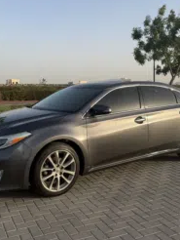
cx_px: 89
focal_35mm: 39
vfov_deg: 47.3
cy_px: 87
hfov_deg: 36.9
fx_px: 270
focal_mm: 6.76
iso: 80
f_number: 1.78
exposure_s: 1/2232
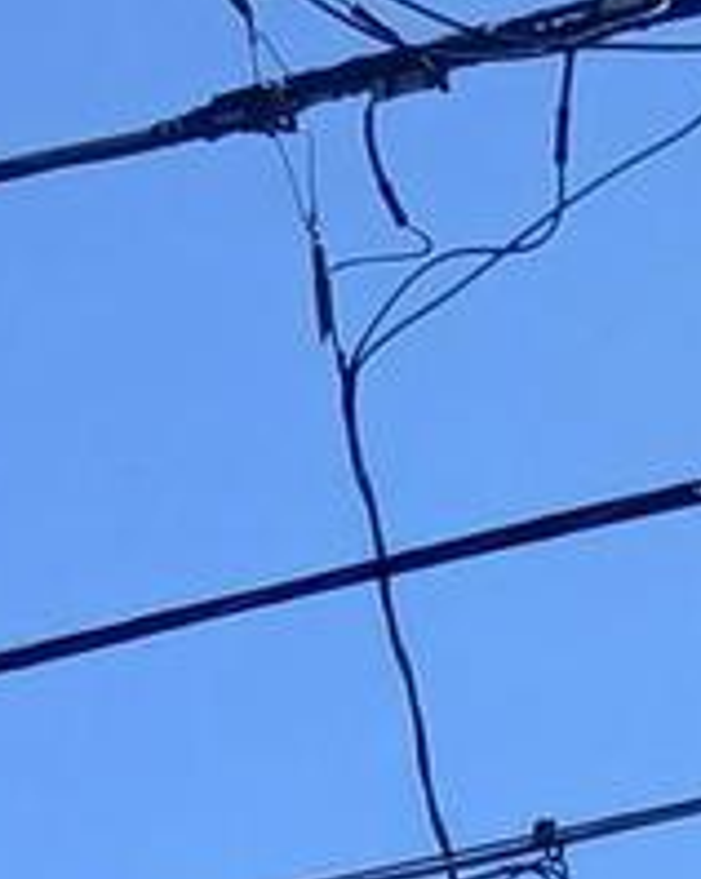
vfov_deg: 8.0
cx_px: 9
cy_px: 2908
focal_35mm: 197
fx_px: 5117
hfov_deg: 7.8
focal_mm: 3.98
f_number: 1.8
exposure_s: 1/605
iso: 20
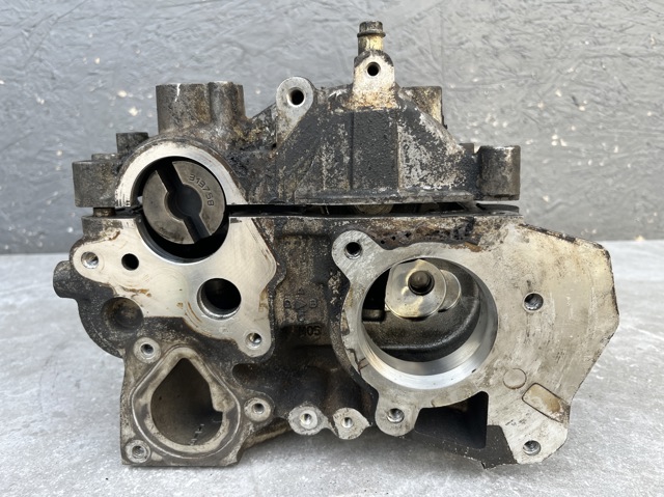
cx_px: 332
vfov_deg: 53.0
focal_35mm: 26
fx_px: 498
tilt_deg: -10.6
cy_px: 248
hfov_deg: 67.3
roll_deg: +1.2
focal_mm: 5.1
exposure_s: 1/121
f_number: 1.6
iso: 50
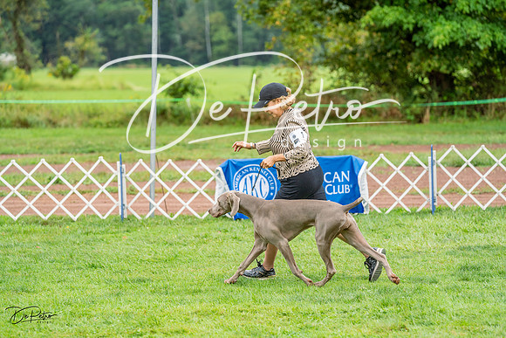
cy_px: 169
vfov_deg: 9.9
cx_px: 253
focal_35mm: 138
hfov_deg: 14.9
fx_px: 1940
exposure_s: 1/1250
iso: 640
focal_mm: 138
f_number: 4
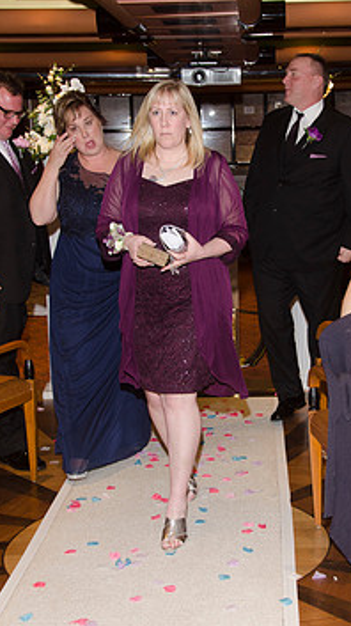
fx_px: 1061
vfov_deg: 32.8
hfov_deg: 18.7
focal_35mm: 64
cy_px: 287
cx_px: 243
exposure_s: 1/60
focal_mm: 32
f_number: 5.6
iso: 400
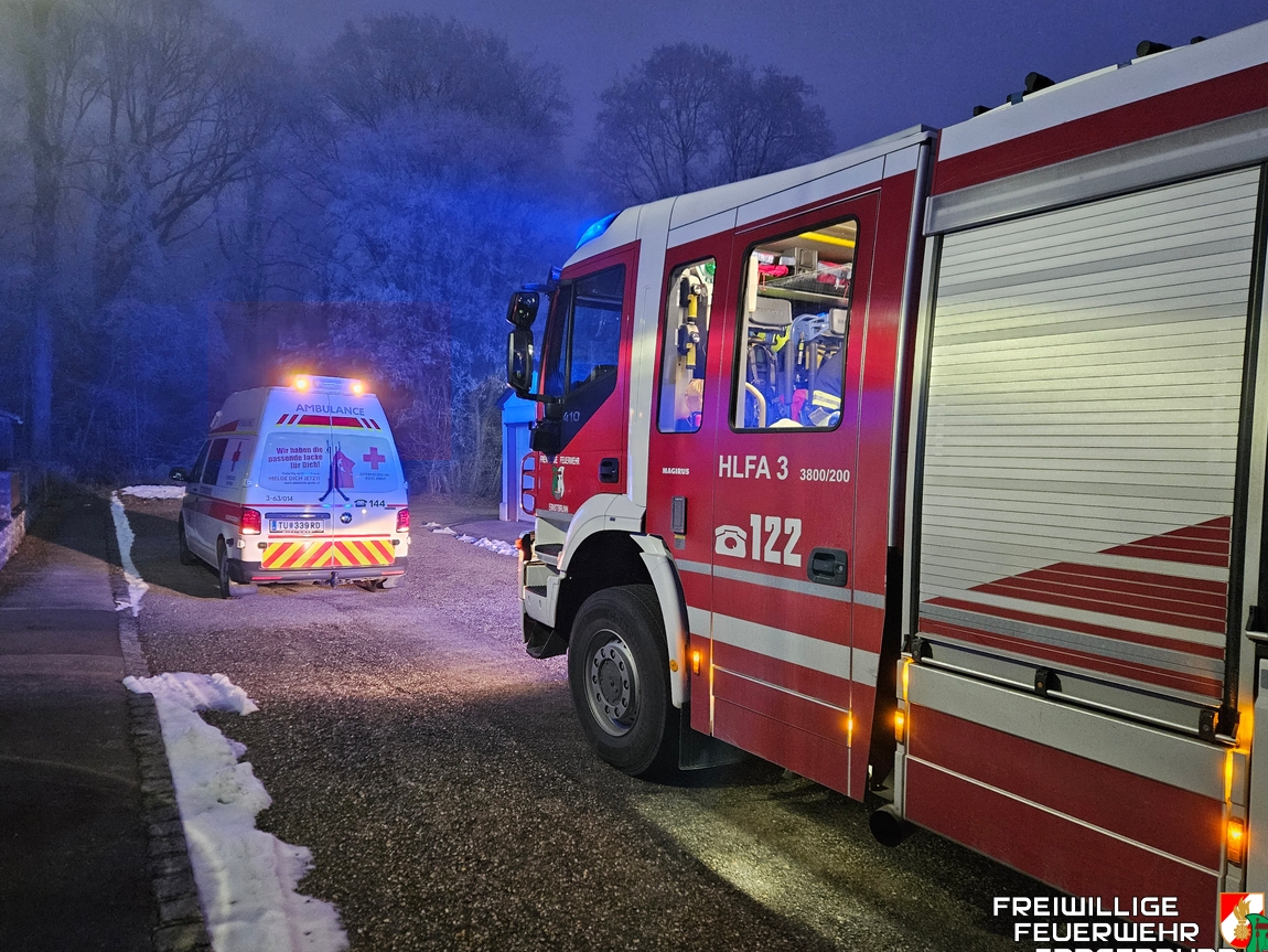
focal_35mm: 24
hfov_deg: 71.6
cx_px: 636
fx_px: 879
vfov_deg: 56.8
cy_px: 480
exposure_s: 1/25
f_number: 1.8
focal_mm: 5.4
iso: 640
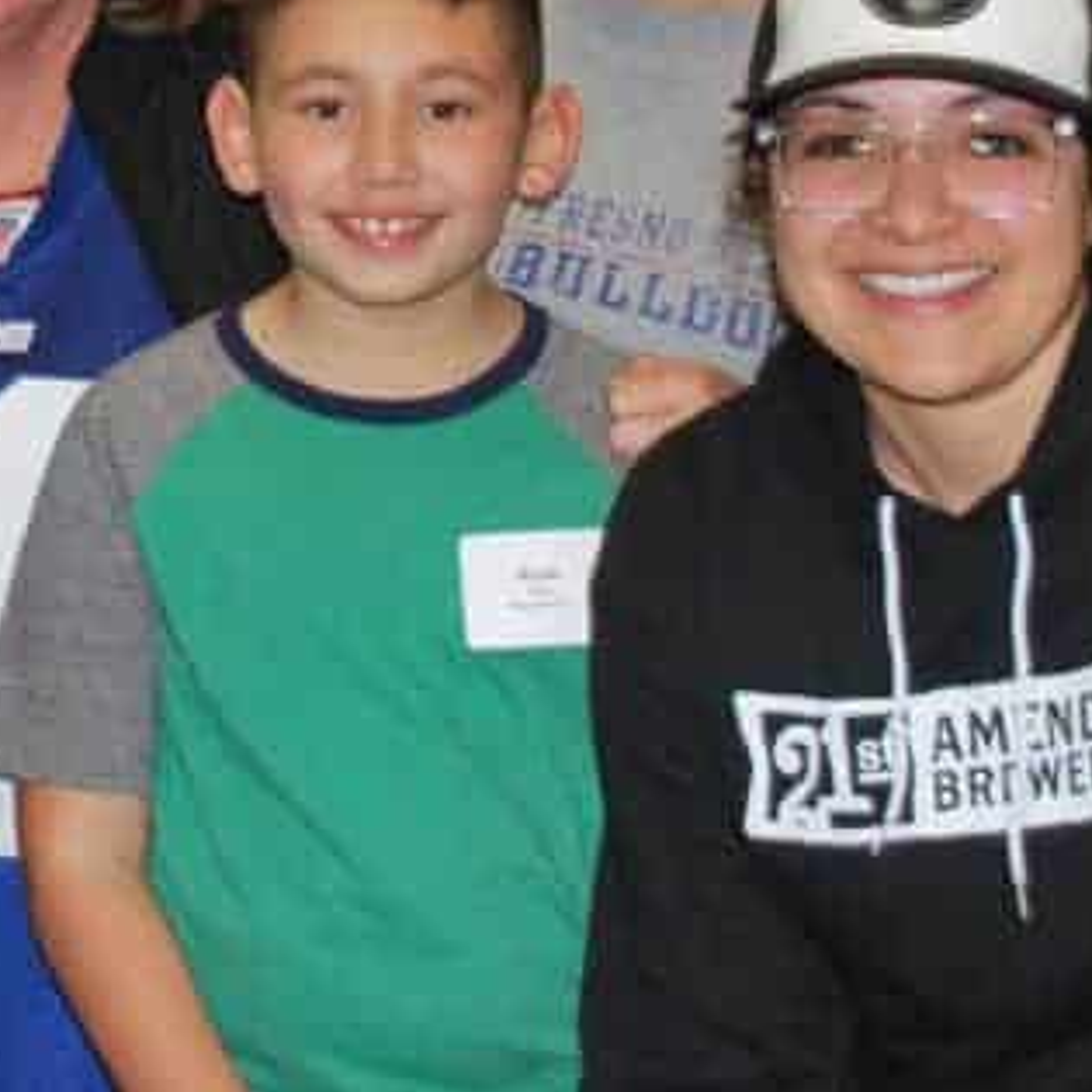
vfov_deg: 14.7
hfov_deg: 14.7
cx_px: -83
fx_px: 4140
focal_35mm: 116
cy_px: -92
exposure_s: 1/60
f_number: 4.5
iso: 200
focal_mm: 28
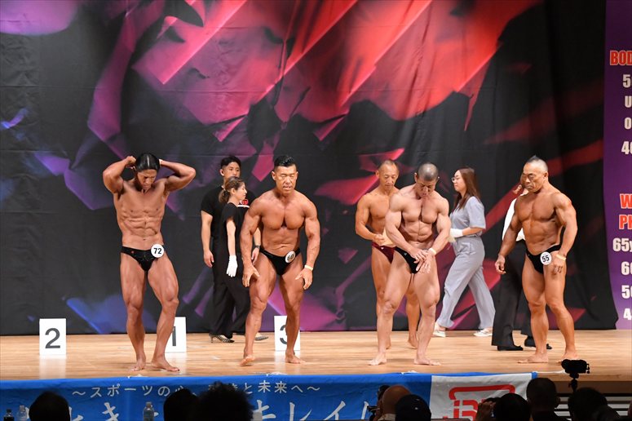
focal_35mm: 150
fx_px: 2632
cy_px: 210
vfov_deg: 9.1
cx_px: 316
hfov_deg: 13.7
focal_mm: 100
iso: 7200
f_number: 5.6
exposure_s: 1/400
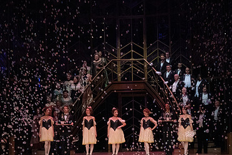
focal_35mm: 113
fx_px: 728
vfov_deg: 12.1
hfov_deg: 18.0
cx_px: 66
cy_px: 64
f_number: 18
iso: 12800
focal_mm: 72
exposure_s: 1/400
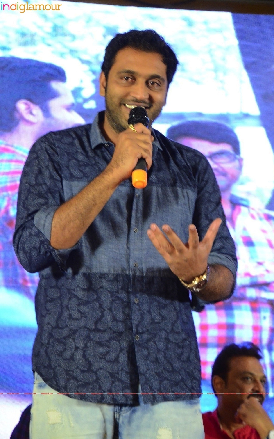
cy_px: 220
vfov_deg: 17.0
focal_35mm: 123
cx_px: 130
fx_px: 1470
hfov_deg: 10.6
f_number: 5.6
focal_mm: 80
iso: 2500
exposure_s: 1/80
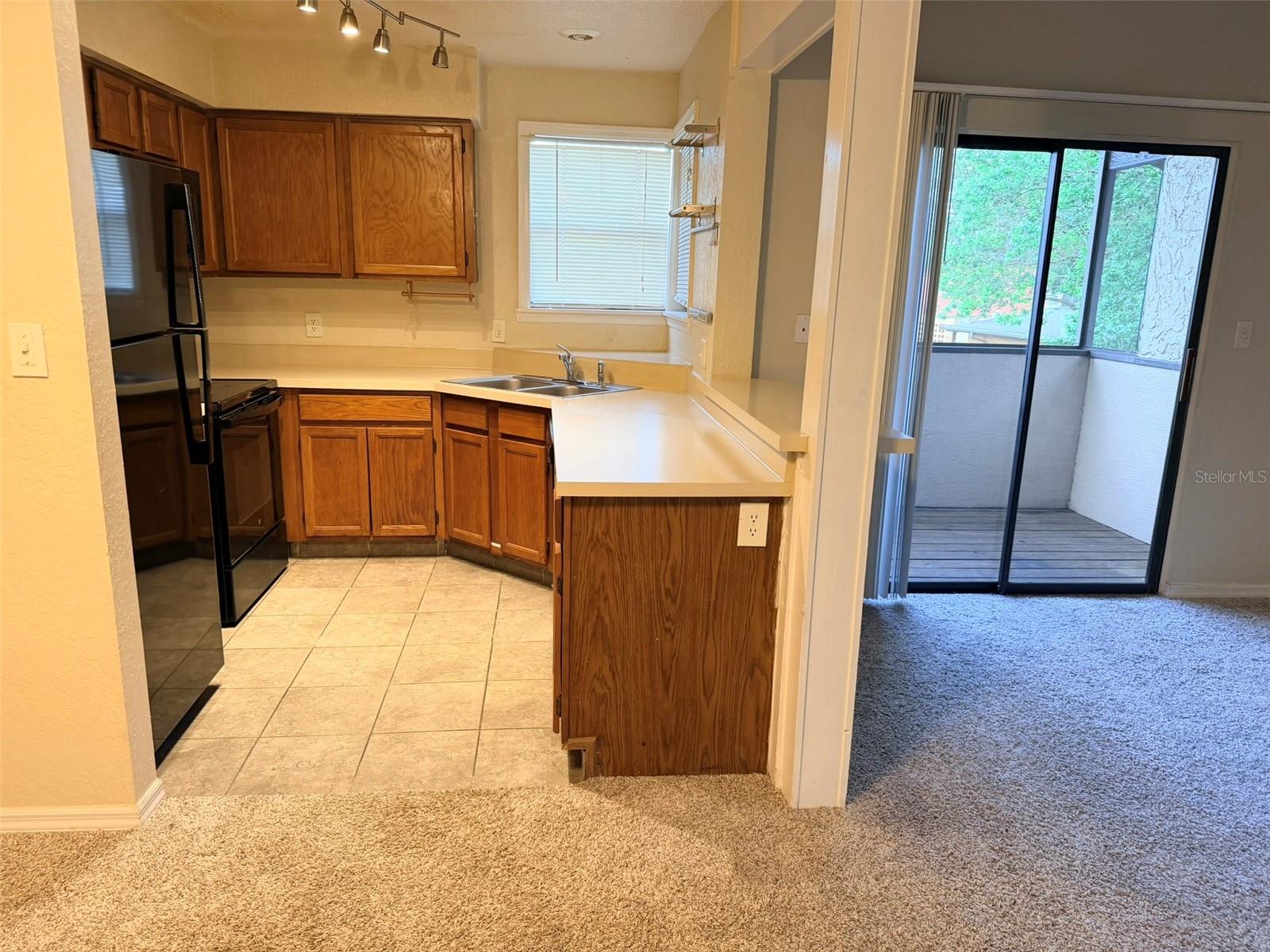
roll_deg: -1.3
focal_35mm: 24
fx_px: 881
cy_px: 476
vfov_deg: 56.8
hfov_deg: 71.6
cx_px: 635
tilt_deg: -14.6
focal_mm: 6.76
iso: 160
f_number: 1.78
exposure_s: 1/60
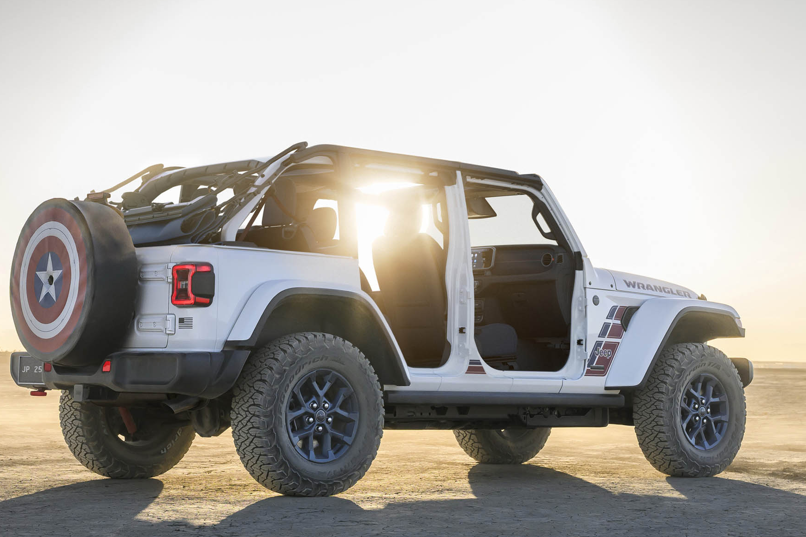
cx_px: 406
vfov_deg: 17.9
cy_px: 244
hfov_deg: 26.7
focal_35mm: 76
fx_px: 1701
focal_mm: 41
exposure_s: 1/640
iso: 500
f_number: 5.6
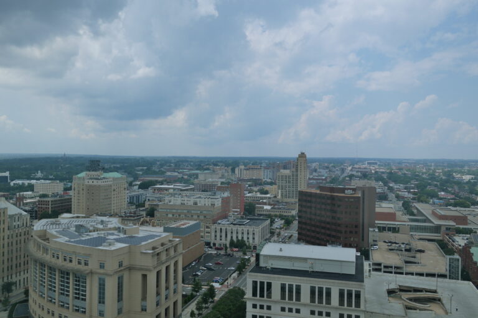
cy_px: 159
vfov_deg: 43.6
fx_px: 398
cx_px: 239
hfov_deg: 61.9
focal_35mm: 30
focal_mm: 20
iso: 100
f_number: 6.3
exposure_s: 1/320
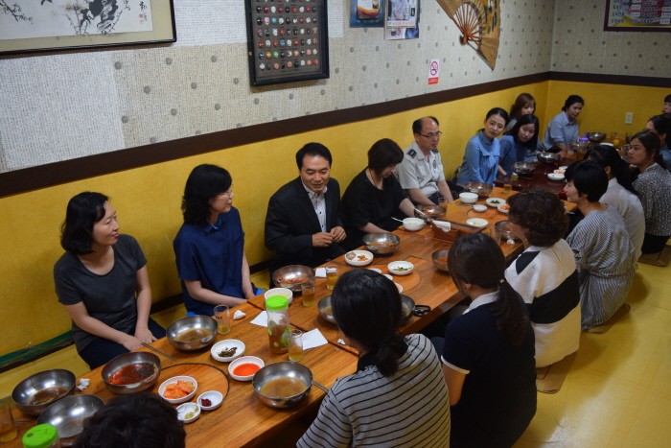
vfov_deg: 47.9
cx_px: 336
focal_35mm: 27
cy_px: 224
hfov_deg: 67.4
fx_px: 503
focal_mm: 18
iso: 800
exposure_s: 1/60
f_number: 3.5
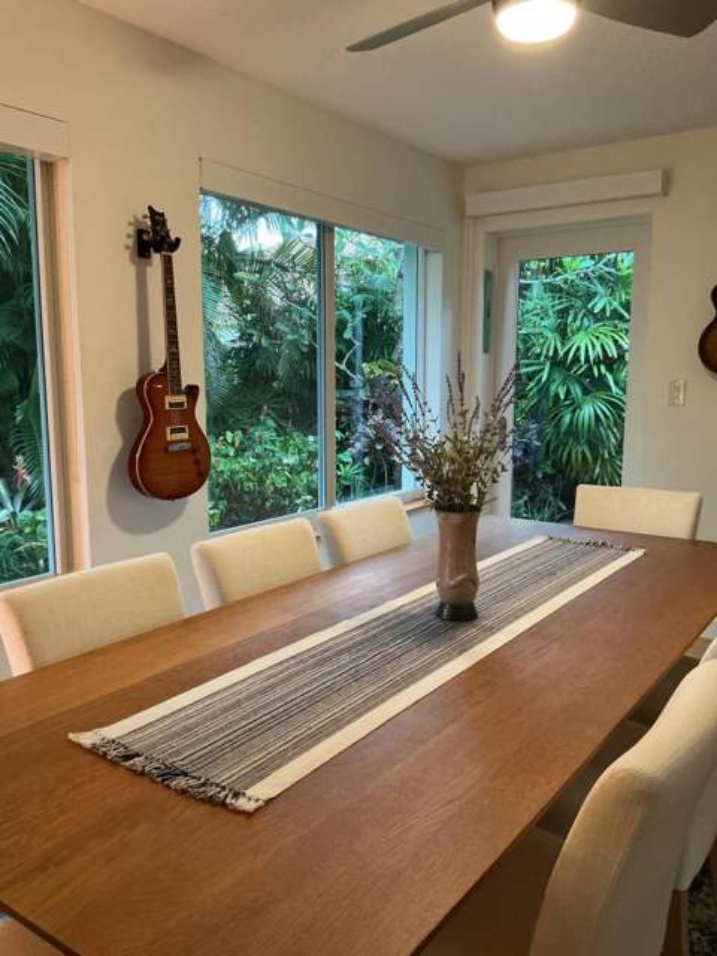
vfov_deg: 61.7
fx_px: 801
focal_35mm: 29
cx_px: 358
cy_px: 478
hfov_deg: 48.2
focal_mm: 3
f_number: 1.8
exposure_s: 1/60
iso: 200
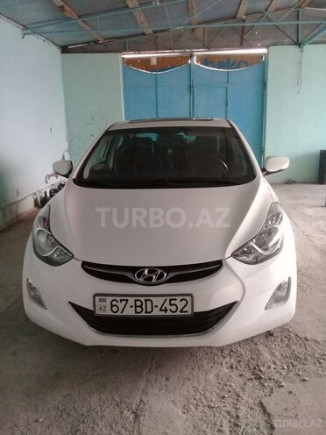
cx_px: 163
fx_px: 389
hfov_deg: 45.4
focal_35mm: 31
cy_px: 218
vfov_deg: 58.4
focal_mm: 3.3
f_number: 2.2
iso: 250
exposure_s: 1/17
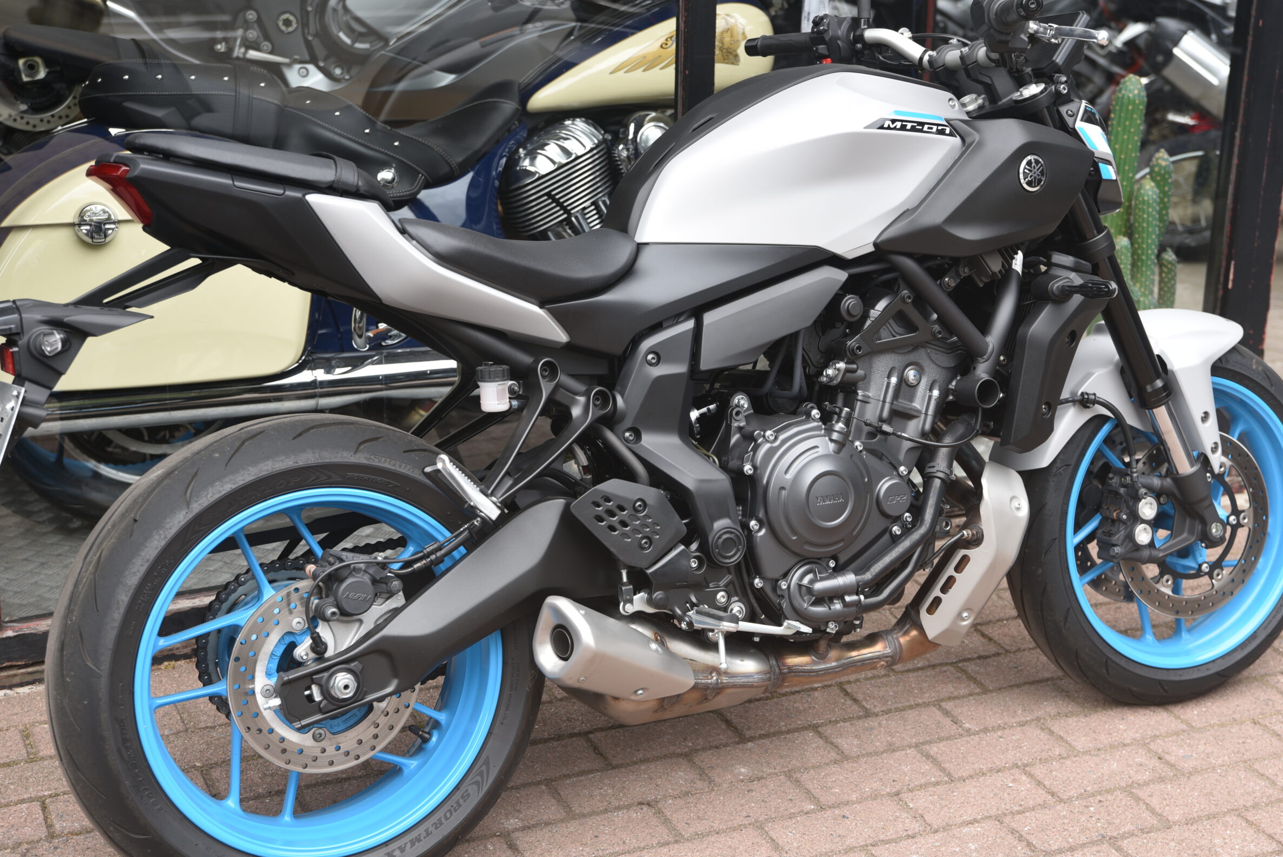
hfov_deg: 35.6
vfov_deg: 24.2
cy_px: 424
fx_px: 1997
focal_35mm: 56
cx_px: 666
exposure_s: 1/80
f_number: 4.5
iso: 100
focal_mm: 52
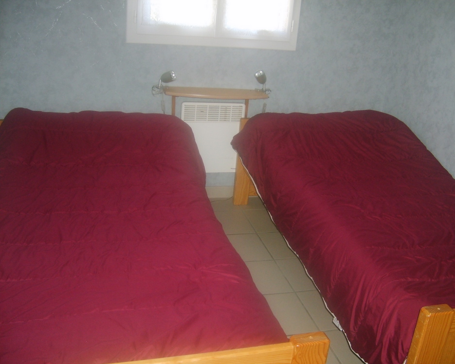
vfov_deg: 40.1
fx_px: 498
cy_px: 183
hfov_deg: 49.0
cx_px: 246
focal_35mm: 37
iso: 118
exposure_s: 1/30
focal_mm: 5.8
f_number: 2.8
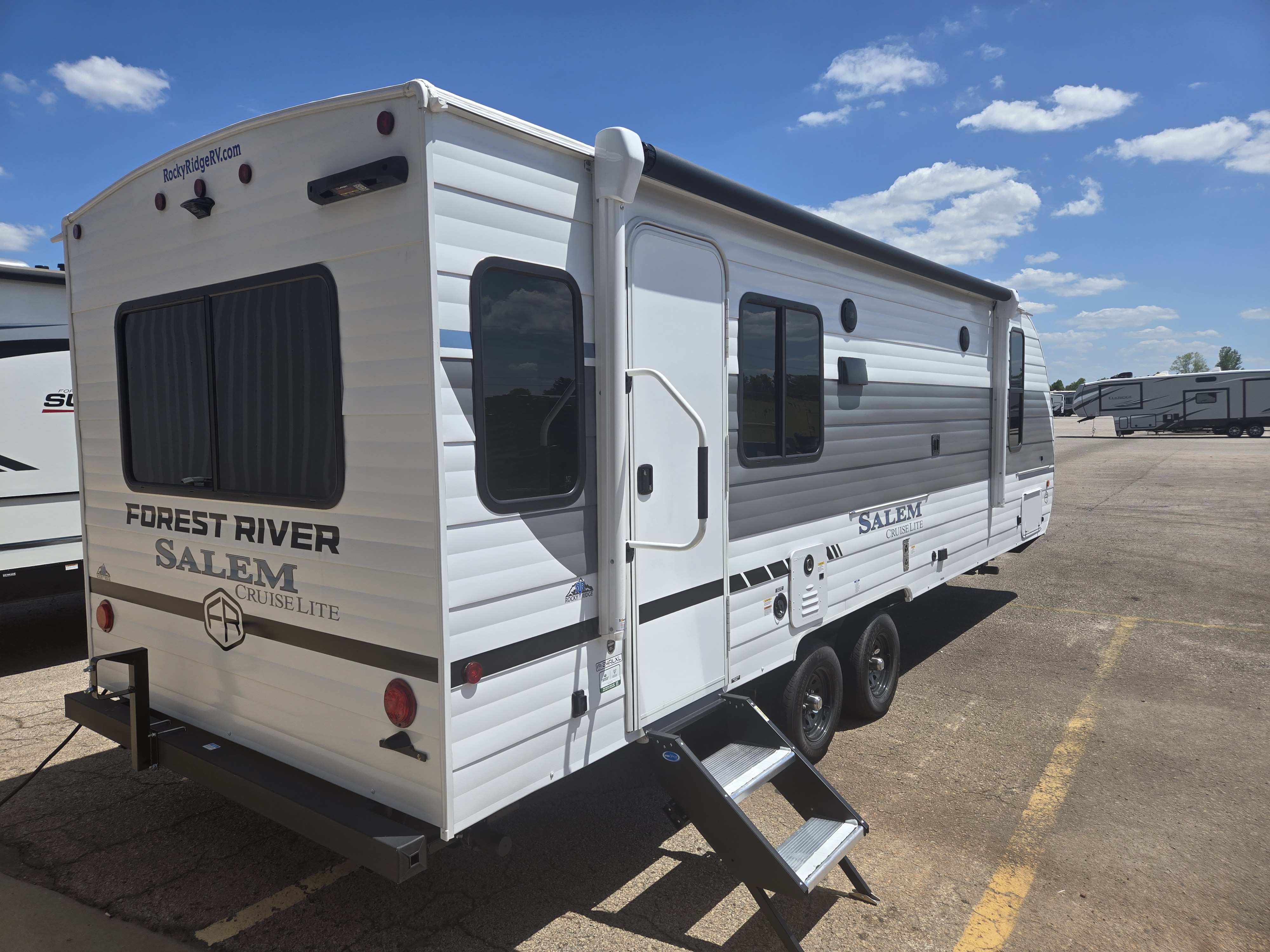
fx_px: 844
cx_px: 635
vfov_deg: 58.9
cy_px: 476
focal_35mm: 23
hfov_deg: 73.9
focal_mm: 5.4
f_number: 1.8
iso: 25
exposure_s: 1/2327
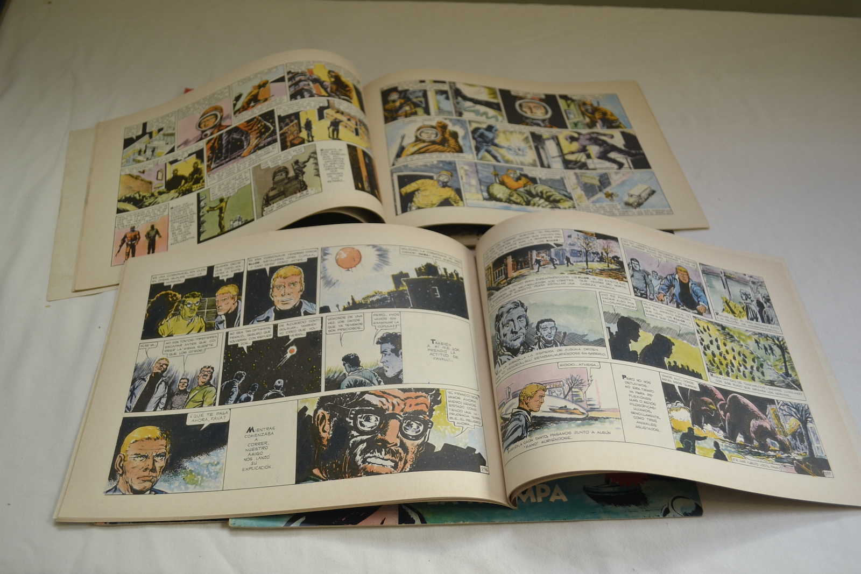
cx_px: 430
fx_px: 718
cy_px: 287
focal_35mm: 30
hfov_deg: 61.9
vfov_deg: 43.6
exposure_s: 1/80
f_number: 4.5
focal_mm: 20
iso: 400
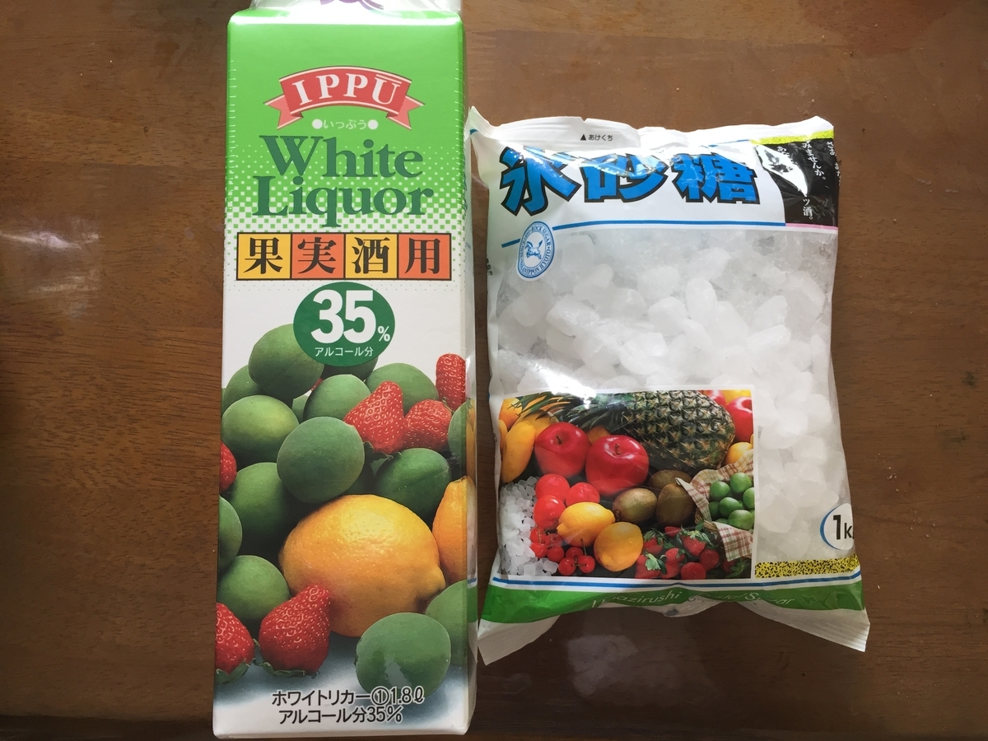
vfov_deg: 48.2
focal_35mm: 29
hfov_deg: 61.7
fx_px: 828
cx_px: 494
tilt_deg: -83.8
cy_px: 370
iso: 32
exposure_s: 1/40
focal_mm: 4.15
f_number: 2.2
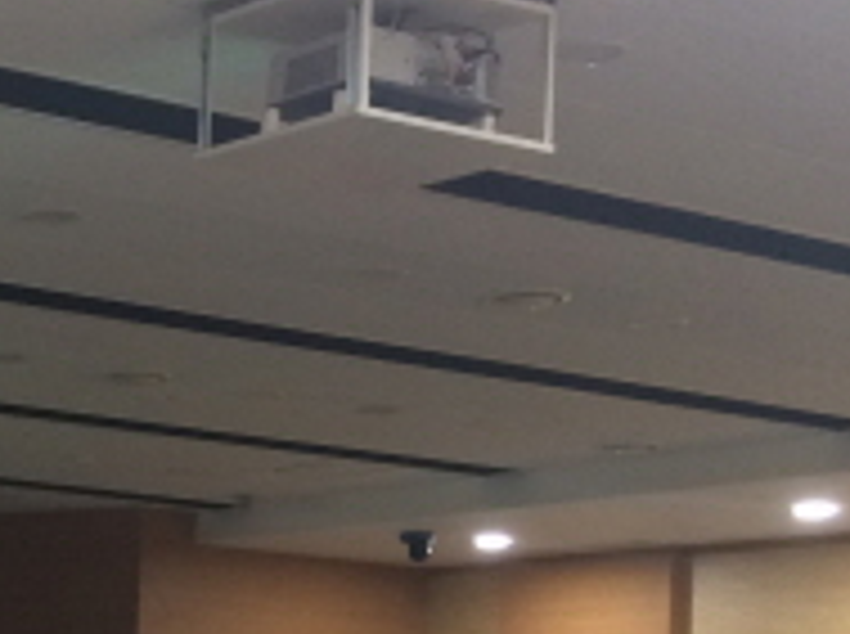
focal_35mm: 100
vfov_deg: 14.3
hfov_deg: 17.7
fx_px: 2451
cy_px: 771
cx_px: -423
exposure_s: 1/30
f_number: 2.2
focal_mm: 4.15
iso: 100
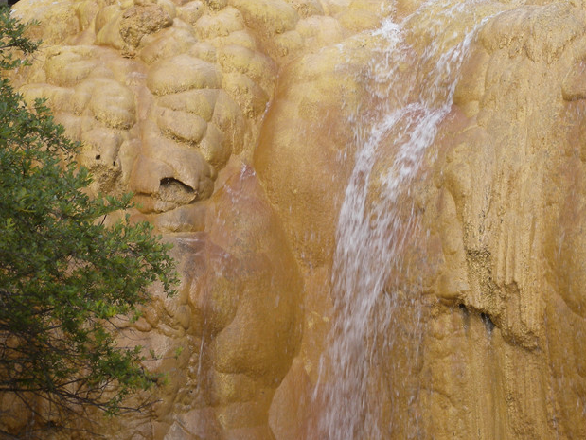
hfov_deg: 17.3
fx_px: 1914
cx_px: 442
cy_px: 101
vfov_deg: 13.1
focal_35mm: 113
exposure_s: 1/82.4
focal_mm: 15
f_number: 4.4
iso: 64
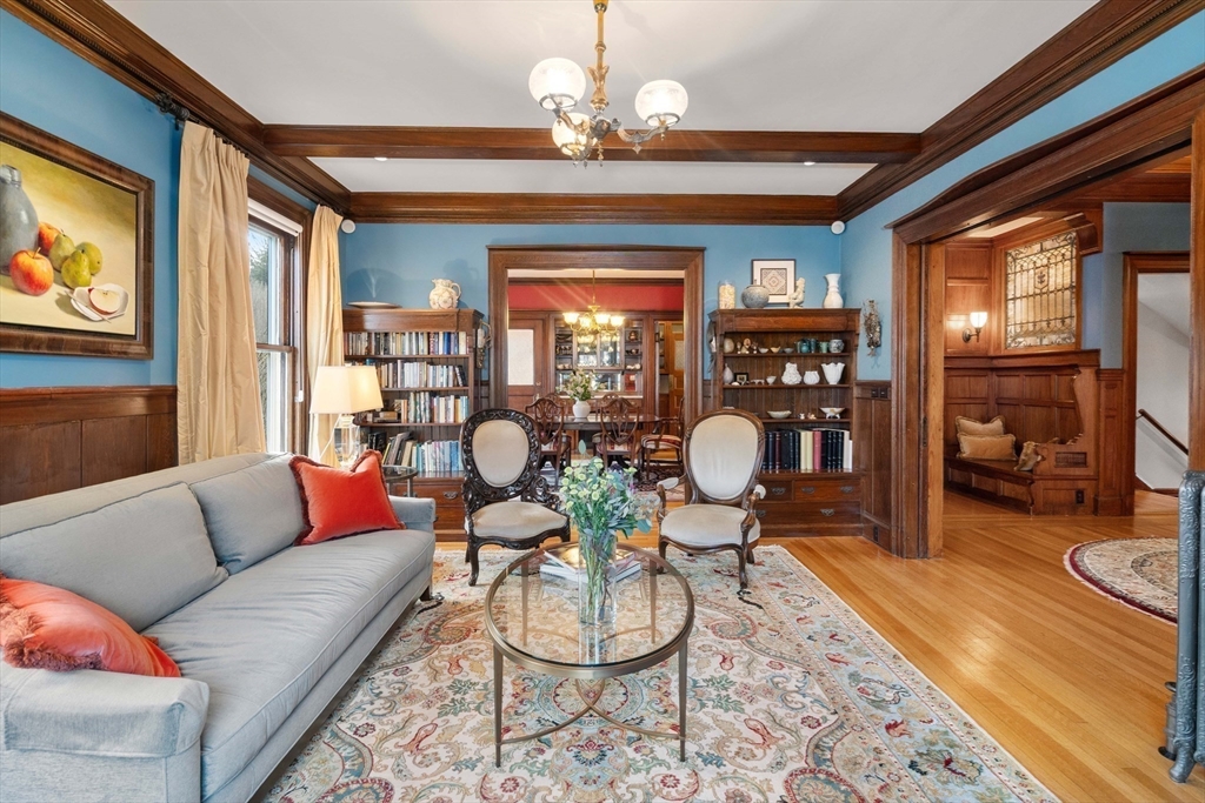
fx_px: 536
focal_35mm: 16
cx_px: 602
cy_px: 402
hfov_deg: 96.7
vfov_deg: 73.8
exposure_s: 1/2
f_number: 9
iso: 800
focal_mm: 16
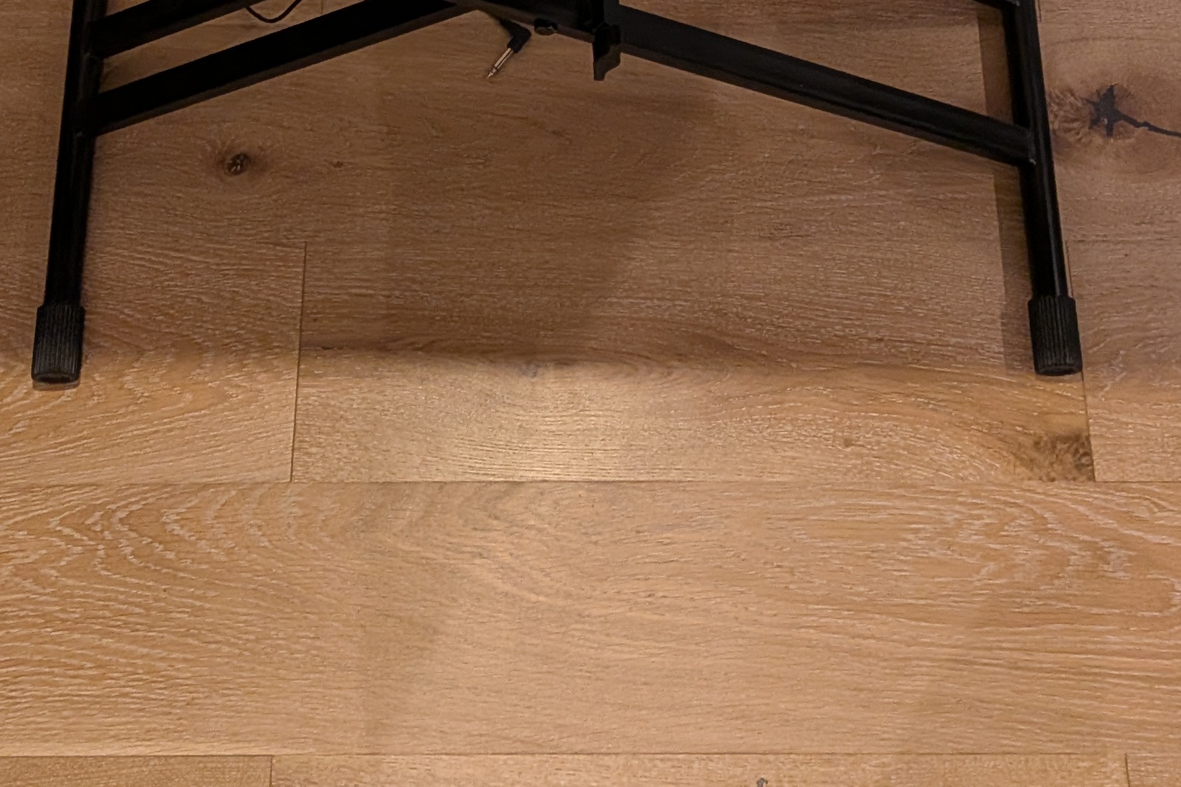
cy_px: -35
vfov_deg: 22.7
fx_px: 1870
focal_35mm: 57
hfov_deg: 35.0
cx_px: 514
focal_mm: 4.53
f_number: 1.7
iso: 315
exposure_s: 1/100
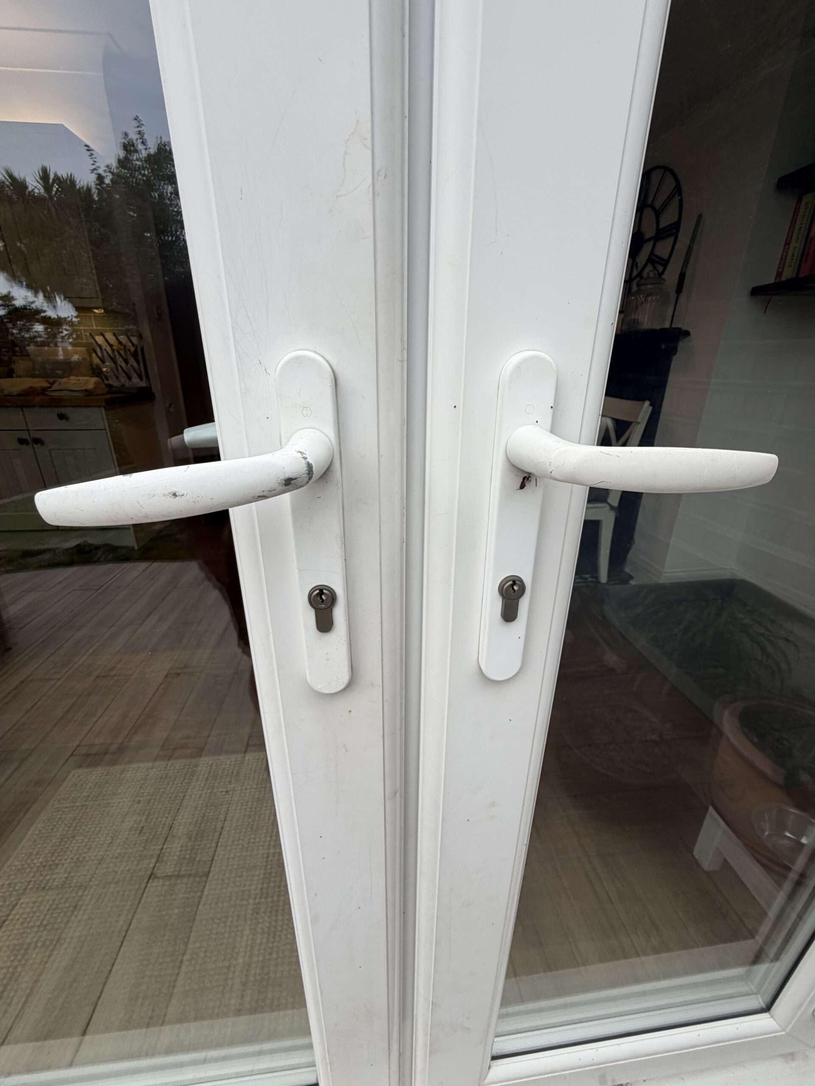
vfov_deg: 102.1
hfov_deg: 85.7
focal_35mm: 14
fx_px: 439
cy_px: 543
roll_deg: -1.7
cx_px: 408
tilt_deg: -24.3
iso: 50
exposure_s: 1/121
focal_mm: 2.22
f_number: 2.2
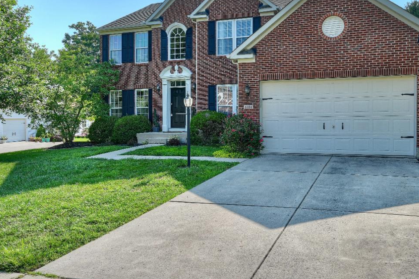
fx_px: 335
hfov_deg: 63.4
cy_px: 118
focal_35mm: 29
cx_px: 253
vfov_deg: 45.1
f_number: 10
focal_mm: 18.5
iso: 100
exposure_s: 1/40
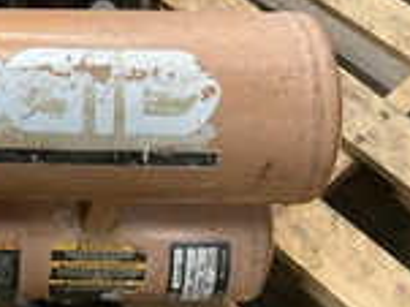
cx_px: -16
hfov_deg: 24.0
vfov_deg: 18.9
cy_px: 49
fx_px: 911
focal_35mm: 77
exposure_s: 1/60
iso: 250
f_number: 1.8
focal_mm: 3
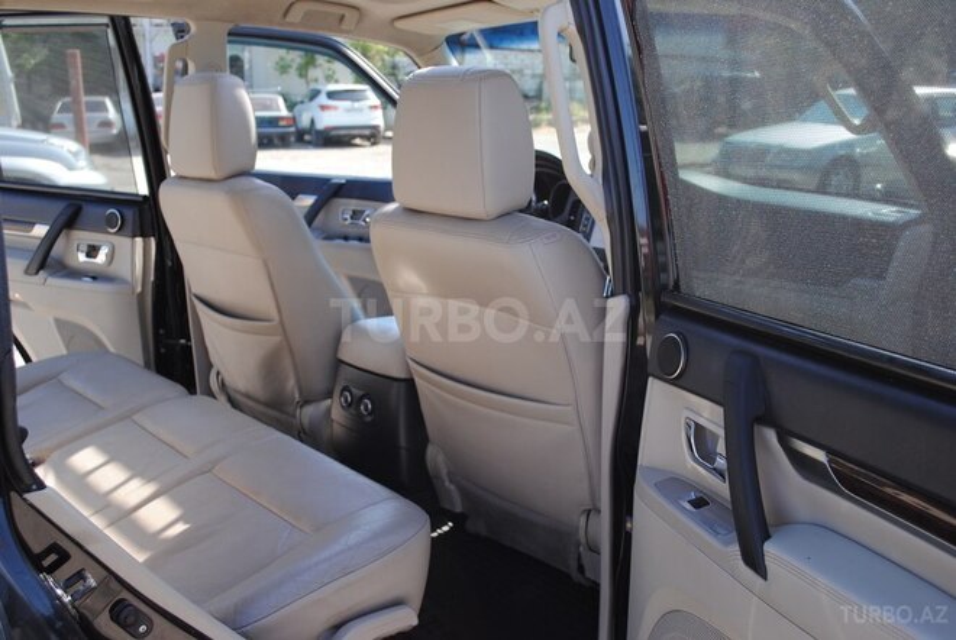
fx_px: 957
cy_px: 320
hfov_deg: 53.1
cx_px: 478
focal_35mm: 36
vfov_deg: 37.0
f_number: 5.6
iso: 125
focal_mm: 24
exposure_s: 1/125
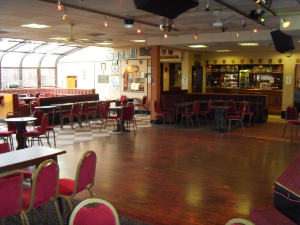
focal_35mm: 39
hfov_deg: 47.9
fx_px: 338
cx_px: 150
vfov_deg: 36.8
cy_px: 112
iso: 400
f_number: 3.5
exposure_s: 1/45
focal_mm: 6.6
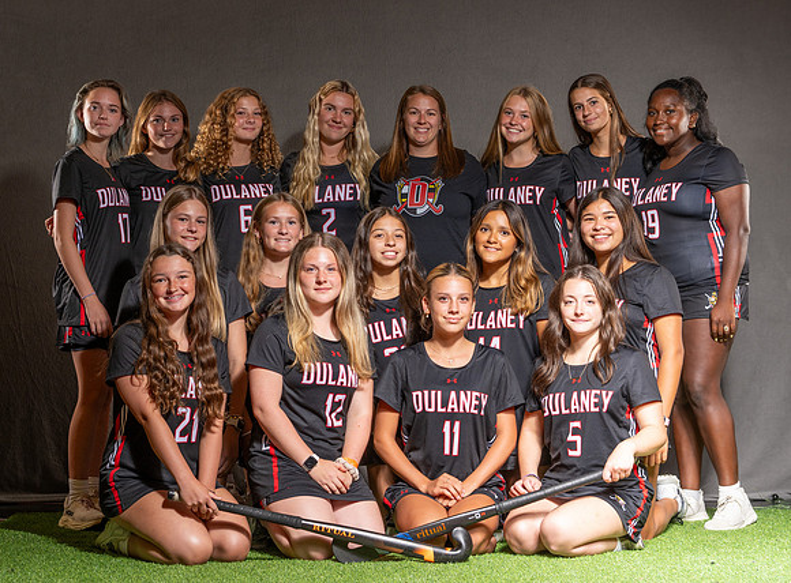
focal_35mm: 72
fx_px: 1629
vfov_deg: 20.3
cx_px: 356
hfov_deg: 27.3
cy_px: 254
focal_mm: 56
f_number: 6.3
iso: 160
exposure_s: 1/80
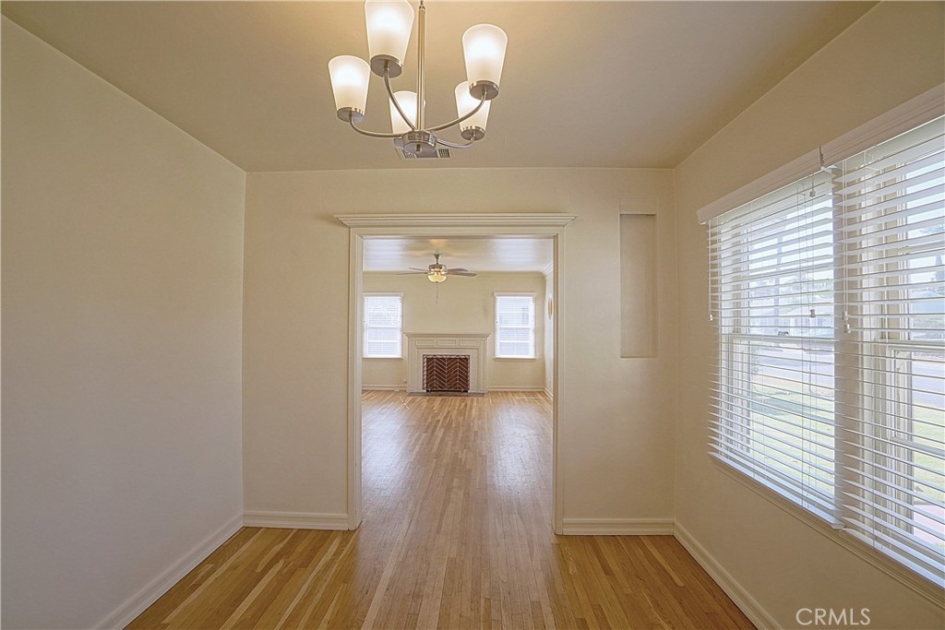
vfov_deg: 77.3
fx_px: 394
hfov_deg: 100.4
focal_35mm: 15
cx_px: 472
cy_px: 315
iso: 640
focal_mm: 10
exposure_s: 1/100
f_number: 9
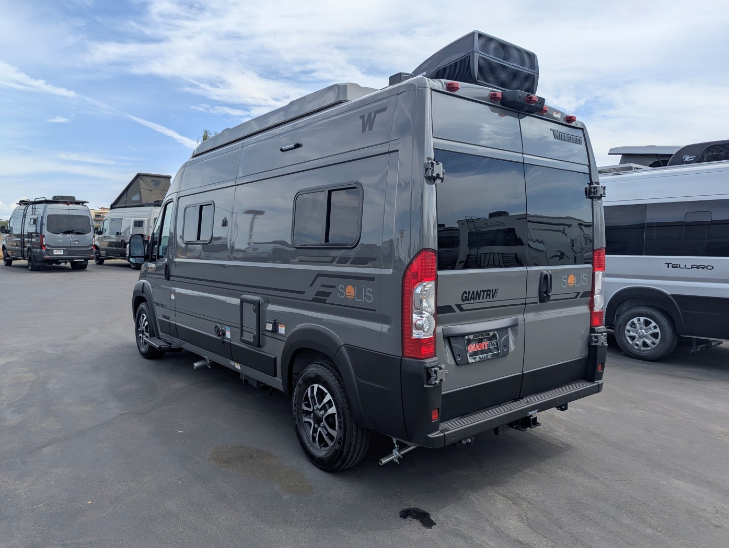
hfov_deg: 71.5
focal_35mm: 24
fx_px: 506
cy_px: 274
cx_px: 364
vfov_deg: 56.9
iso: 49
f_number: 1.85
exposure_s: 1/2096
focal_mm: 6.81
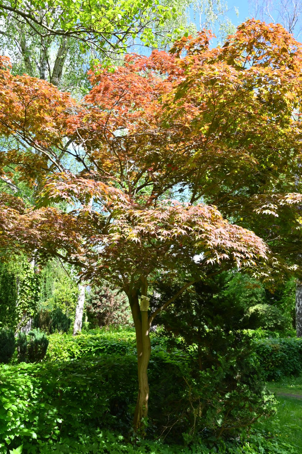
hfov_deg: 37.8
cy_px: 227
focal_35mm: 35
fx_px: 441
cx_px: 151
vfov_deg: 54.5
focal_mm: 35
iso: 200
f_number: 9
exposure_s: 1/100
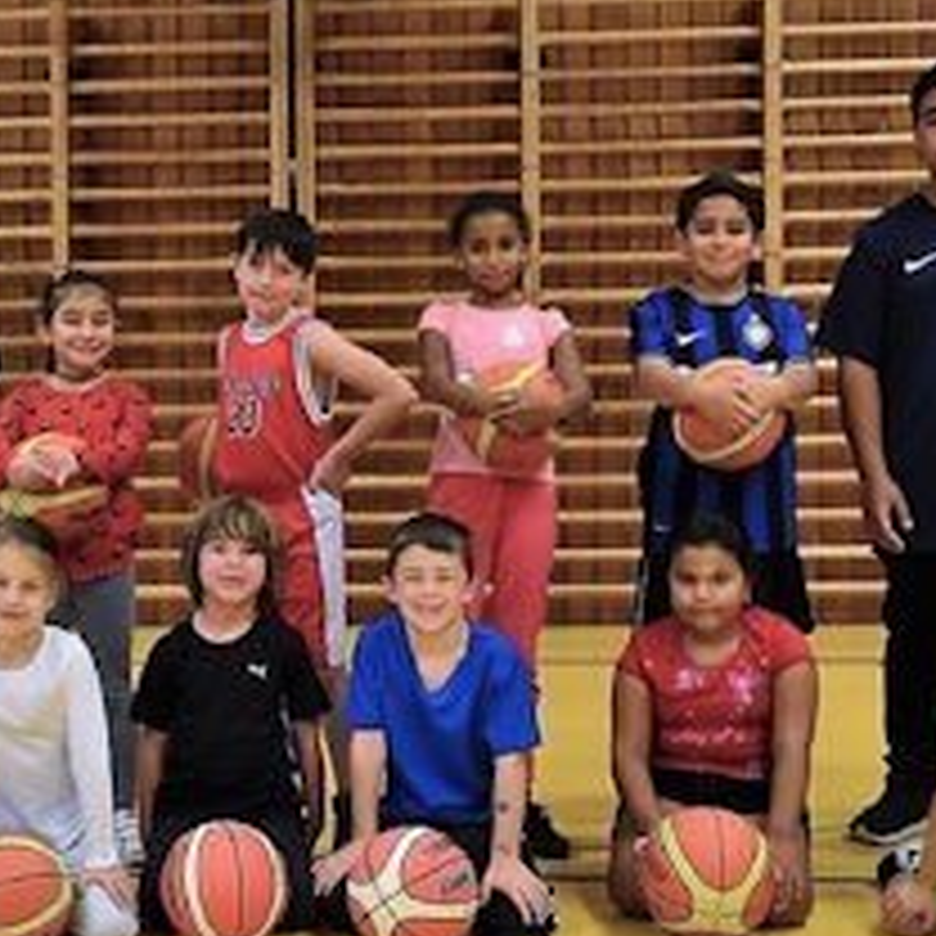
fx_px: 1958
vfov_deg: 26.9
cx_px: 290
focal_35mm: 64
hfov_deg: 26.7
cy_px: 410
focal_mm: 22
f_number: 3.8
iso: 800
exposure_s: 1/40
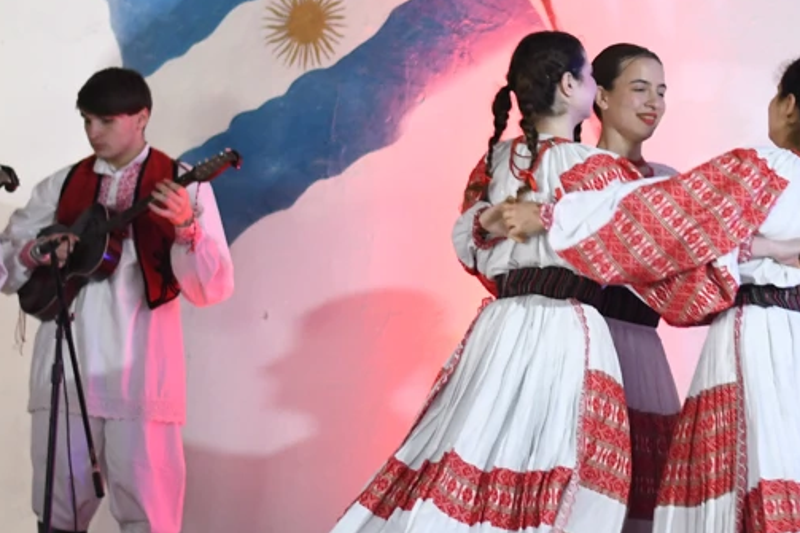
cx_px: 717
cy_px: 184
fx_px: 4243
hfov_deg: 10.7
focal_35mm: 191
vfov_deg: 7.2
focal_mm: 50
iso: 1250
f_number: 1.8
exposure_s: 1/250
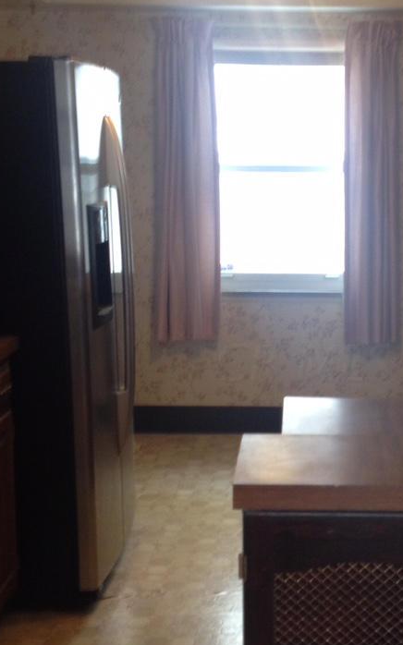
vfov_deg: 30.2
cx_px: 303
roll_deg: +0.2
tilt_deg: -10.9
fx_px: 1195
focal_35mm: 68
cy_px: 362
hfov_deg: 19.0
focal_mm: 4.28
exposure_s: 1/20
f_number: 2.4
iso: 64
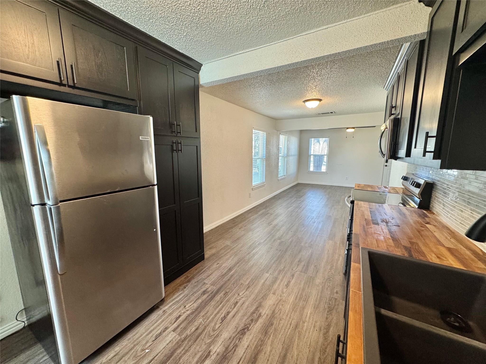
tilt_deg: -7.2
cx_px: 243
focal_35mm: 14
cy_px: 182
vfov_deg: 85.7
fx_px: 197
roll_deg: +1.4
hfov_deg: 102.1
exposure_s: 1/60
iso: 250
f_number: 2.2
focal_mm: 2.22
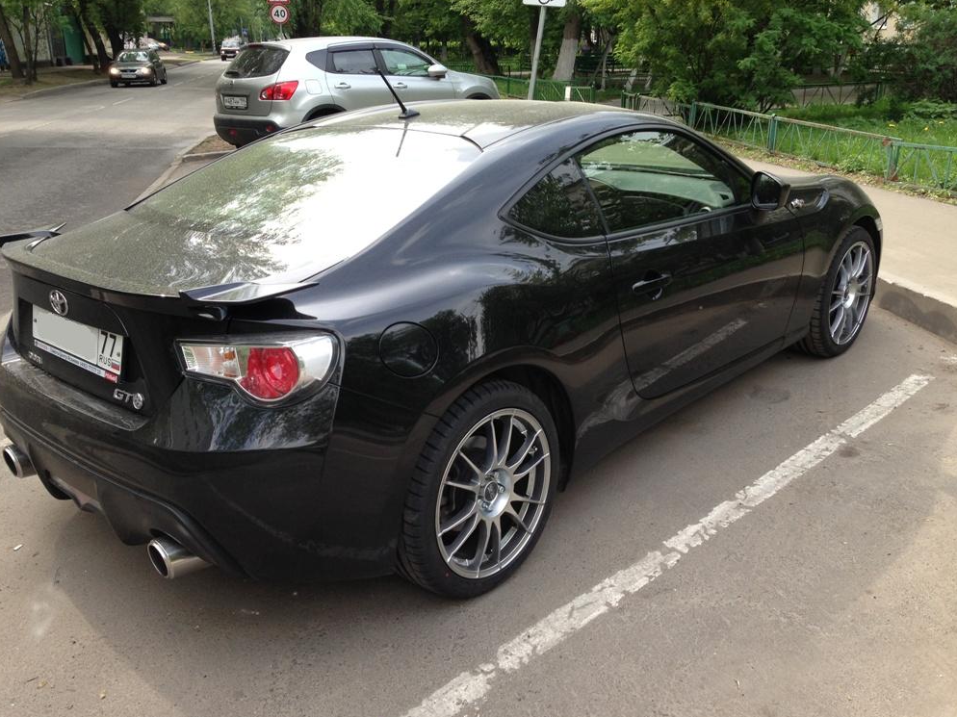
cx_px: 467
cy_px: 362
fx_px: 940
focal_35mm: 34
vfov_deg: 41.8
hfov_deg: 54.0
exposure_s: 1/223
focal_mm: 4.13
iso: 50
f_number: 2.4
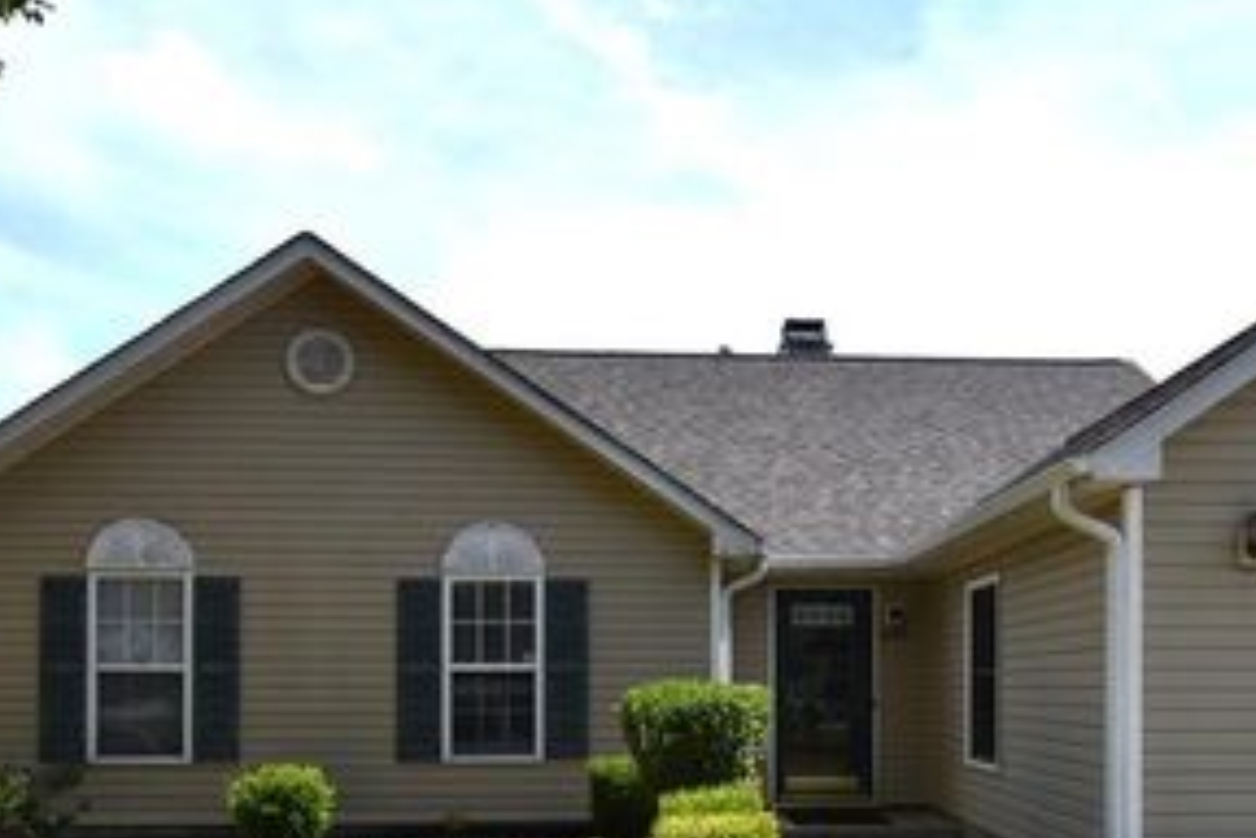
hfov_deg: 66.6
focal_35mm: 26
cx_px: 881
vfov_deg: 46.6
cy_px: 687
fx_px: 907
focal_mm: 10
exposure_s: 1/400
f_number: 10
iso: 200
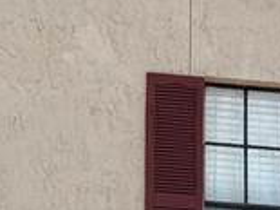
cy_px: 116
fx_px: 2562
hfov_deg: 6.2
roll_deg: -1.3
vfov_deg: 4.7
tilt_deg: +10.7
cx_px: -58
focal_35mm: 317
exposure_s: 1/2865
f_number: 1.78
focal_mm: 6.76
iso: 100
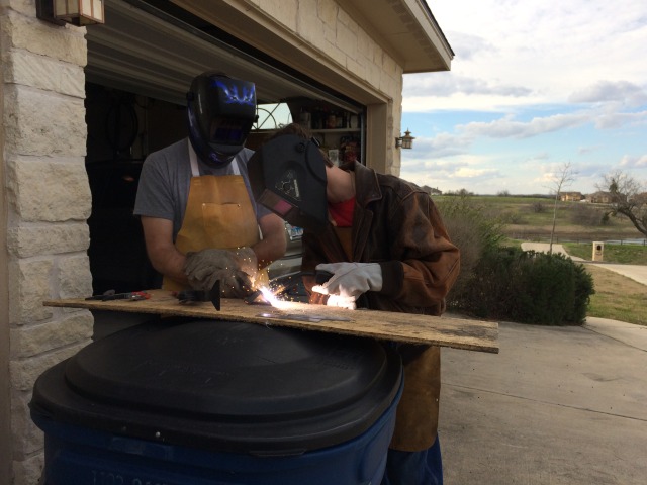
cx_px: 324
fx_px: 542
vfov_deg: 48.2
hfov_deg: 61.7
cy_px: 242
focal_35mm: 29
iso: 32
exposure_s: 1/892
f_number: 2.2
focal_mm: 4.15
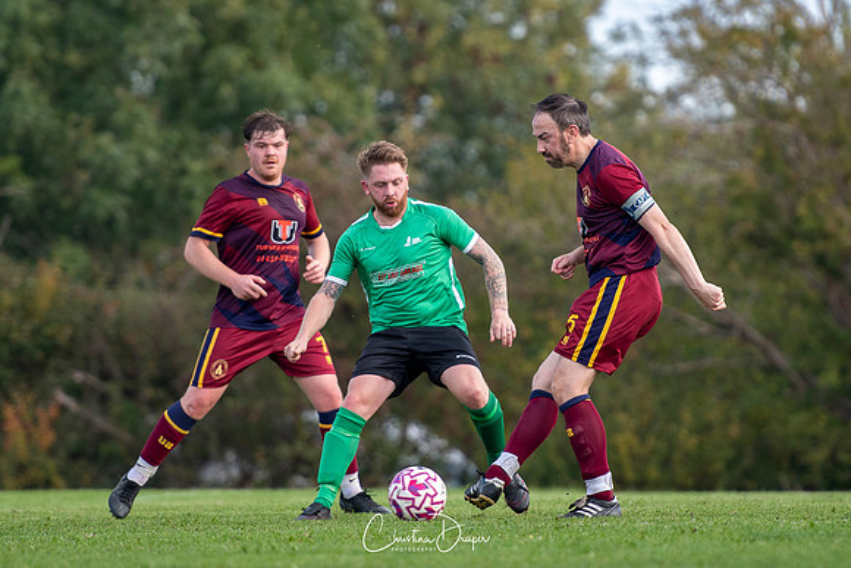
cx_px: 451
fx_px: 10883
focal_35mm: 460
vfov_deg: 3.0
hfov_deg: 4.5
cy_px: 251
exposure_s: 1/1250
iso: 320
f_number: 2.8
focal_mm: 200
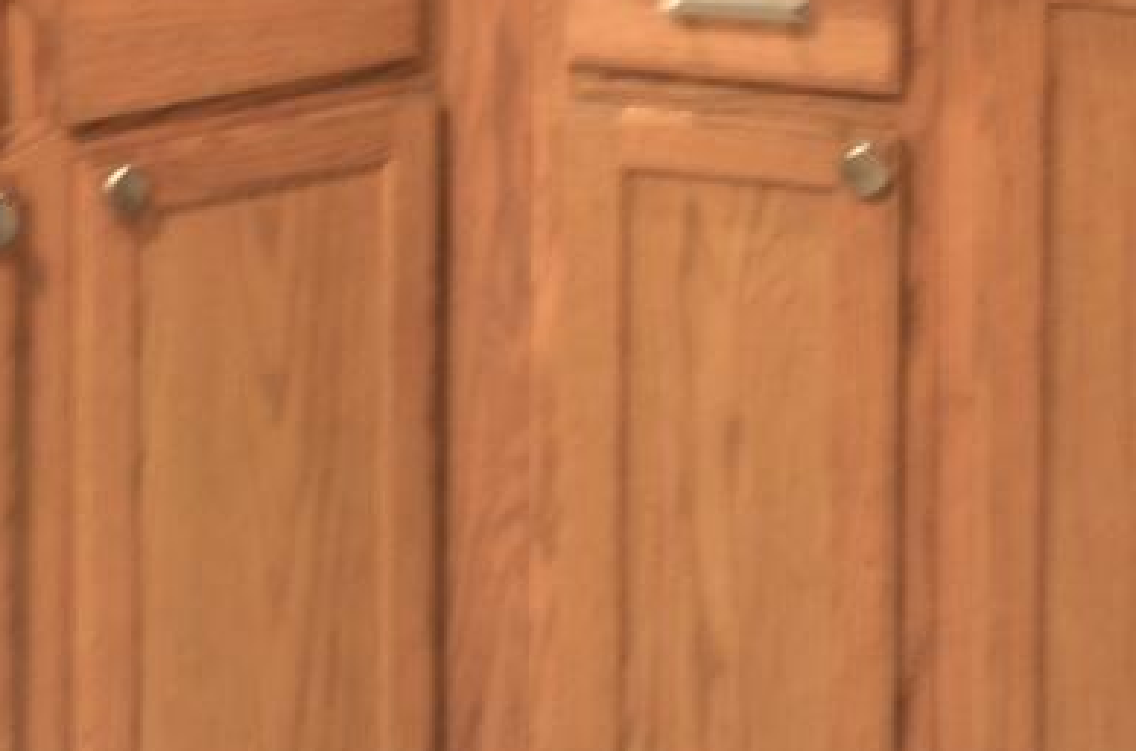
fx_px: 2486
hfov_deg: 24.4
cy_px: -637
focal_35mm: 79
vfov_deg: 14.8
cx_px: -32
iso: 100
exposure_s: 1/2
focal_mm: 10
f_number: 4
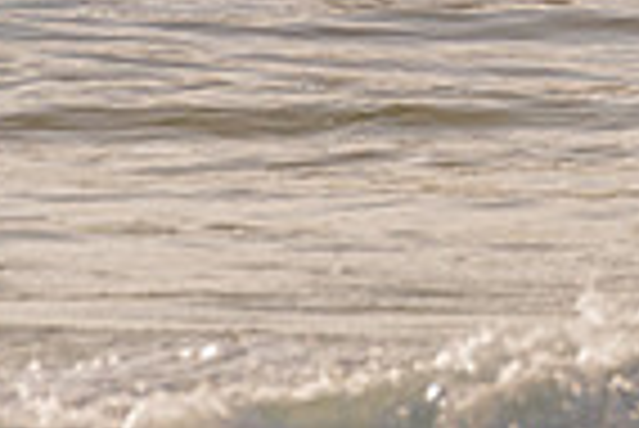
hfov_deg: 0.8
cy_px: -465
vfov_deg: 0.5
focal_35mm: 2507
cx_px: 989
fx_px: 44544
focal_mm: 500
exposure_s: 1/2000
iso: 200
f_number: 5.6
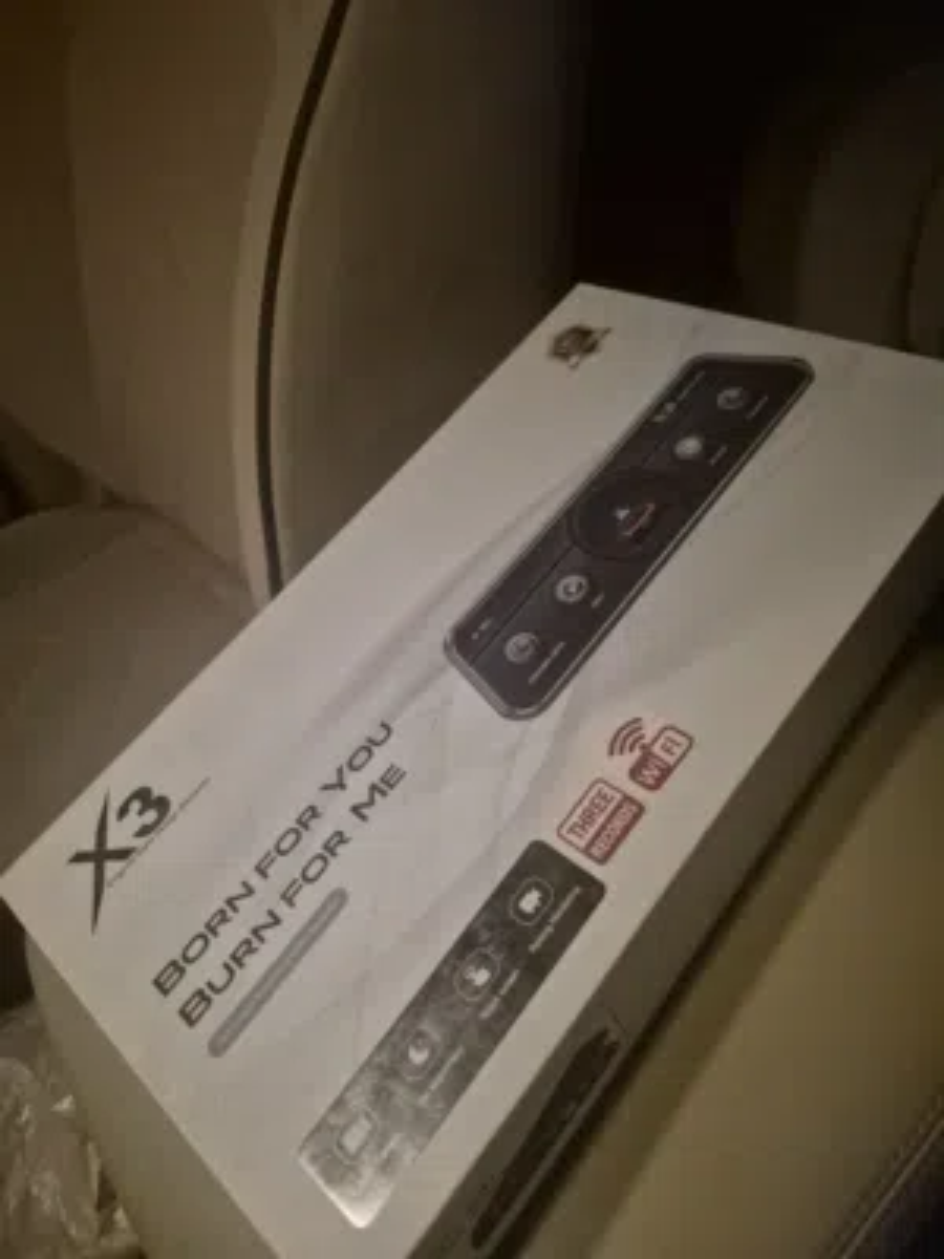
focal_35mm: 23
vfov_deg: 73.9
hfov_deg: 58.9
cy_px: 630
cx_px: 472
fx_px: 836
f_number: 1.8
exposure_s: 1/100
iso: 2500
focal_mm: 5.4
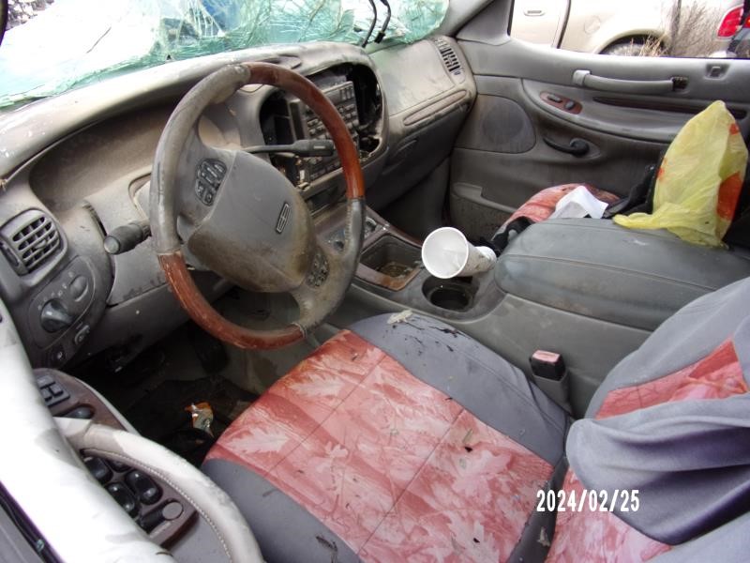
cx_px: 375
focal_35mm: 24
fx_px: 520
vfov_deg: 56.8
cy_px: 282
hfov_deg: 71.6
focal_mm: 4.3
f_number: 3.3
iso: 80
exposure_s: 1/100
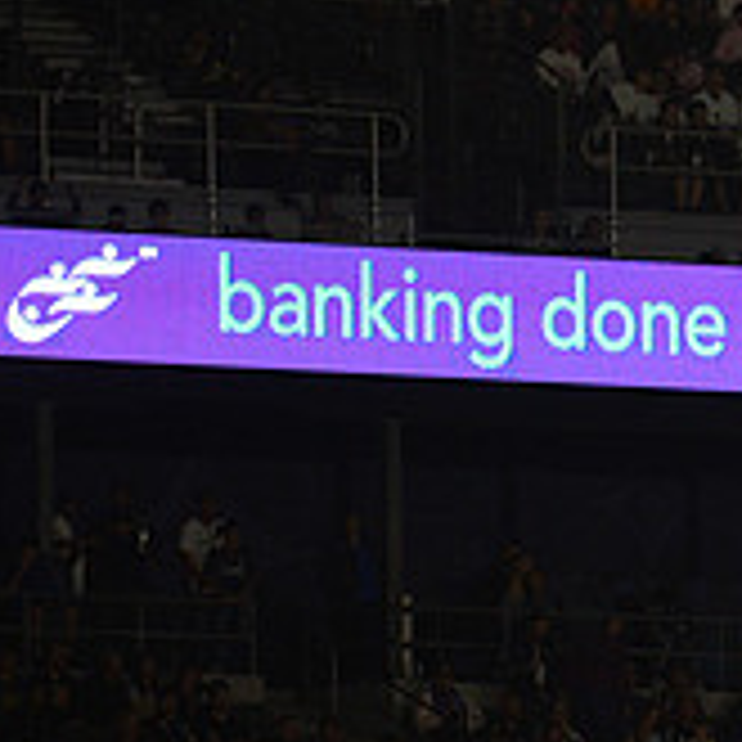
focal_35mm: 596
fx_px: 14454
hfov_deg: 2.9
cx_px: 823
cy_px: 290
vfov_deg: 2.9
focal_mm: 200
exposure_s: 1/3200
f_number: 2.8
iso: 1600
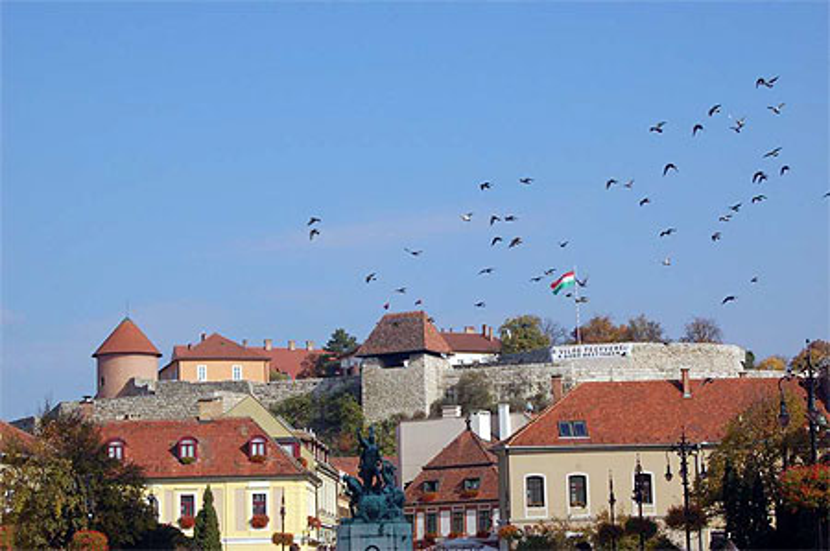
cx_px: 415
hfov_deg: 27.0
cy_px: 276
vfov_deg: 18.1
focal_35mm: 75
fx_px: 1727
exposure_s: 1/640
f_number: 14
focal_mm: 50
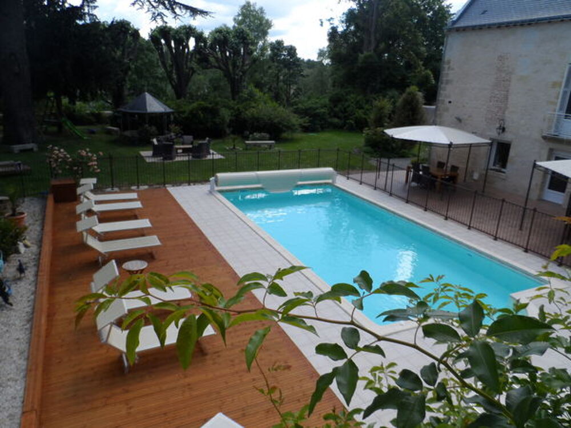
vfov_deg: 56.8
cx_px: 286
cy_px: 214
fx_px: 396
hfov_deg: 71.6
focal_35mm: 24
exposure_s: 1/350
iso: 80
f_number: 3.2
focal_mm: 4
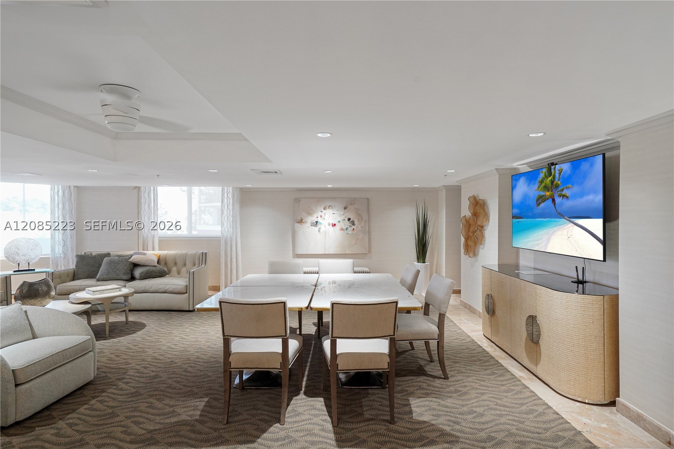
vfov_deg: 61.9
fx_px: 374
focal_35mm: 20
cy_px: 224
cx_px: 337
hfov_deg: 84.0
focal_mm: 20
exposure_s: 1/30
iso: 3200
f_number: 7.1
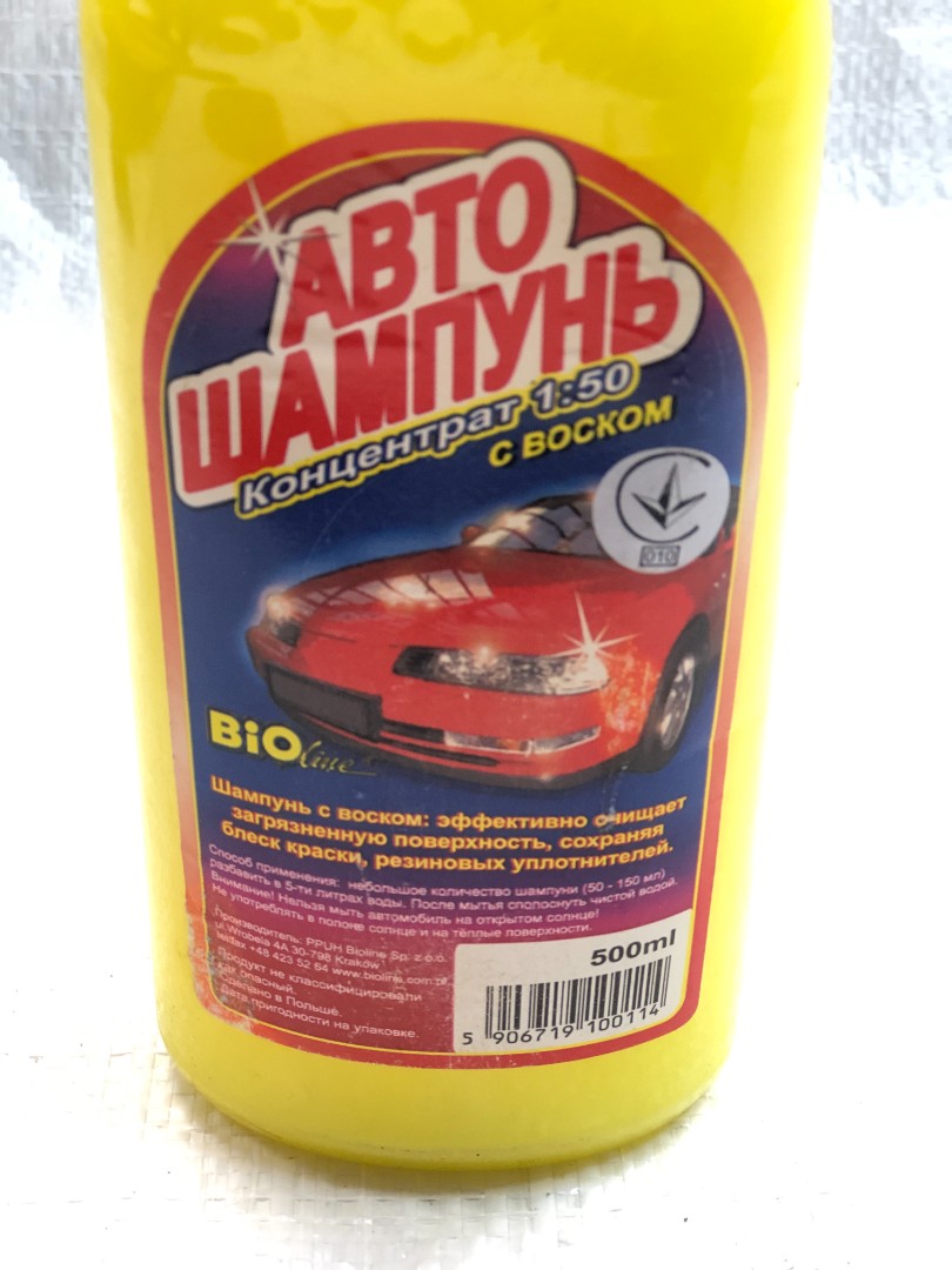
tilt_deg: -33.5
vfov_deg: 33.8
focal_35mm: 57
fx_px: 2090
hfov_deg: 25.7
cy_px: 635
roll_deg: -0.3
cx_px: 476
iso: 125
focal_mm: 6.6
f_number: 2.8
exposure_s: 1/30
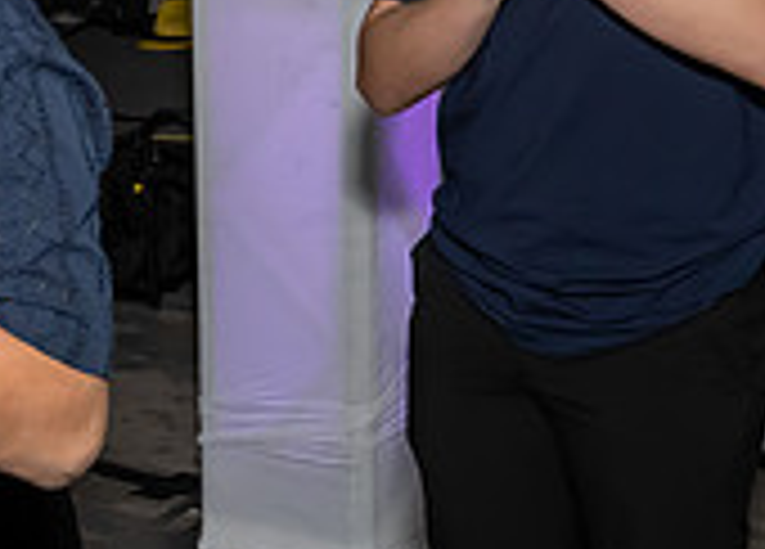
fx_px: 2241
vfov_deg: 13.9
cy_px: 193
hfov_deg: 16.8
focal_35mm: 103
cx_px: -506
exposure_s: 1/250
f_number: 7.1
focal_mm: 18
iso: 1000
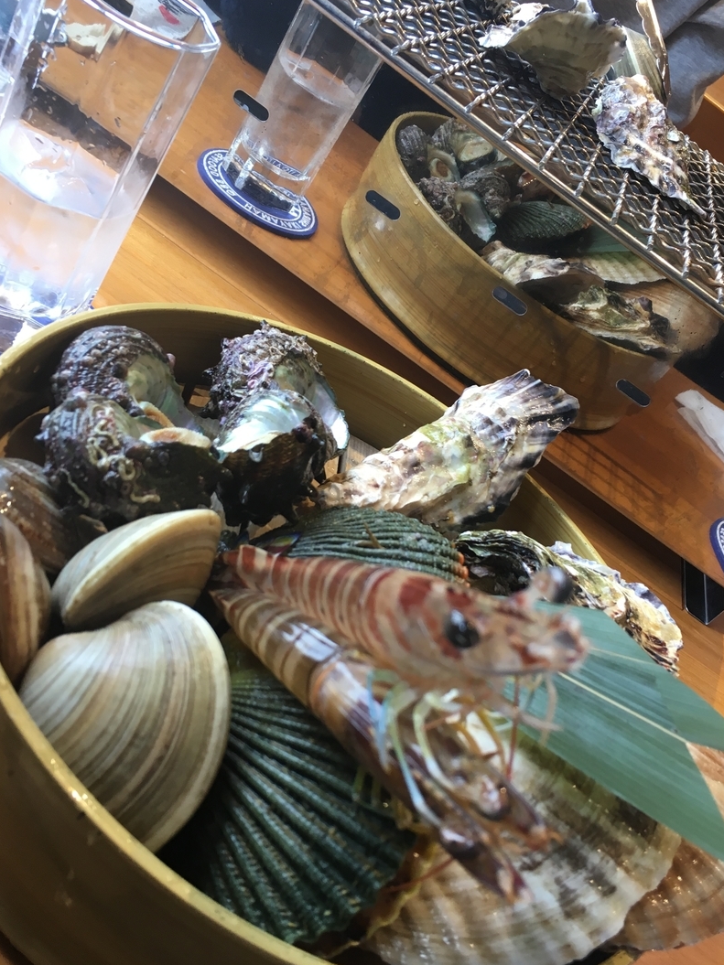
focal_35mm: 33
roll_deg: -37.7
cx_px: 381
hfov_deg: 42.9
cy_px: 508
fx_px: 920
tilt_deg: -34.1
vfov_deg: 55.3
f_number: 2.2
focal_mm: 4.15
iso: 25
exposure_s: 1/40
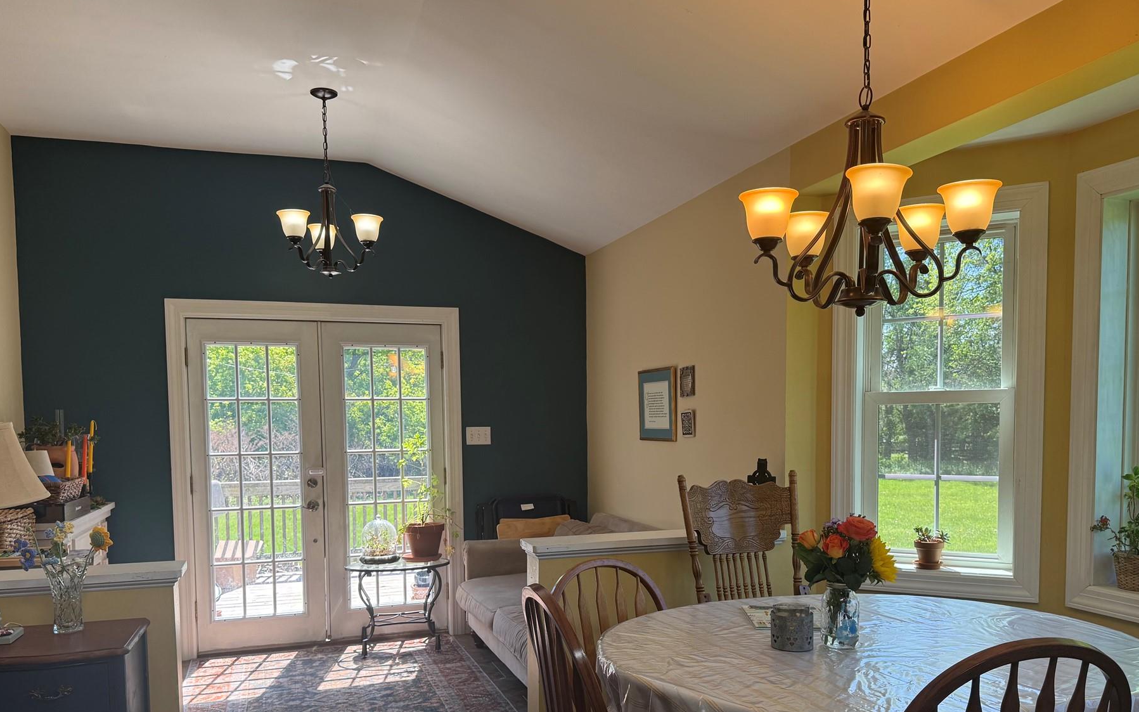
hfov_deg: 64.6
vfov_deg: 42.6
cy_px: 472
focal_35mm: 29
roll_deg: +1.0
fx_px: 900
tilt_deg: -3.7
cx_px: 576
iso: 100
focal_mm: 6.76
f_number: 1.78
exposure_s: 1/381
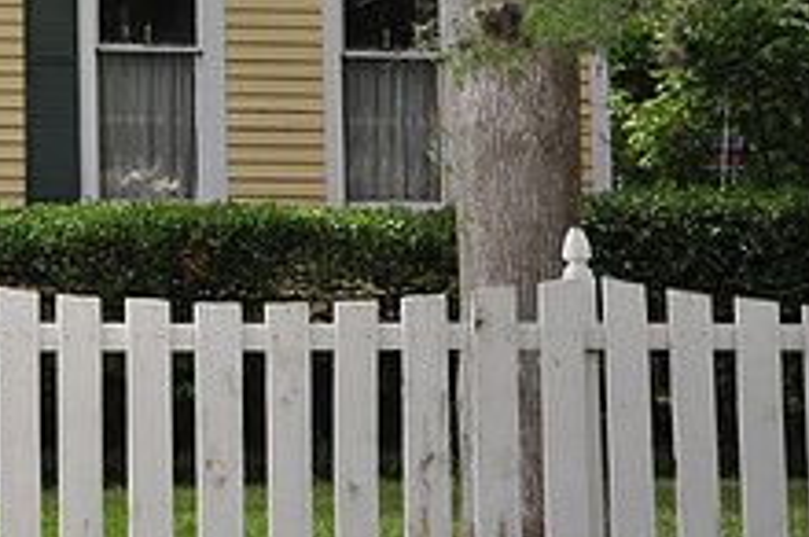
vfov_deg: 8.2
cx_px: -246
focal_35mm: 166
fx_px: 3725
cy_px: -68
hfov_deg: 12.0
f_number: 6.3
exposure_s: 1/200
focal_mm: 42
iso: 200
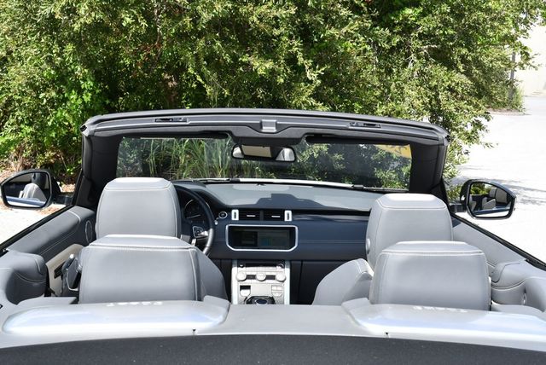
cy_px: 182
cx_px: 273
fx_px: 729
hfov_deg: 41.1
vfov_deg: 28.1
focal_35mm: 48
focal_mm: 24
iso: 200
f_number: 7.1
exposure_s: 1/250
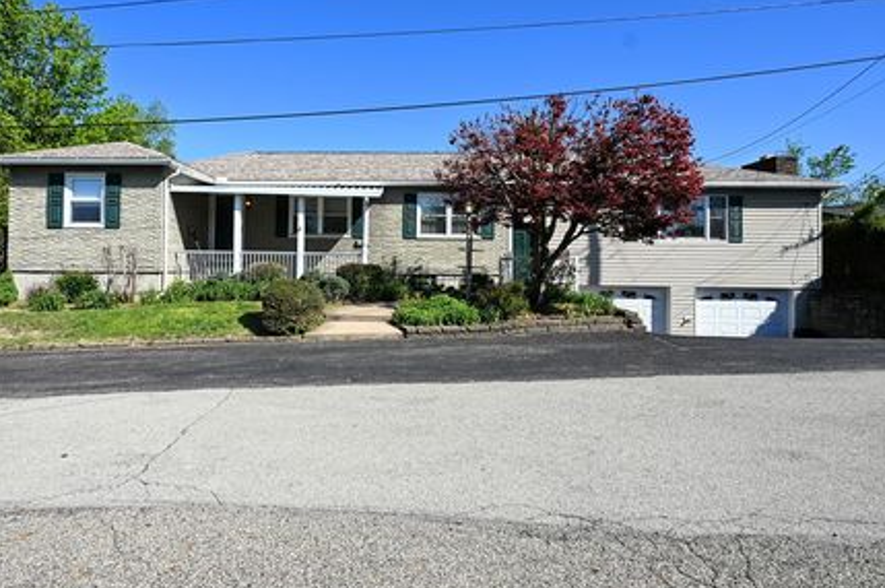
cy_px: 257
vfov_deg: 57.2
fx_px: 537
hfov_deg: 78.5
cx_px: 380
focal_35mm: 22
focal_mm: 12.5
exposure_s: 1/250
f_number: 8
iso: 100
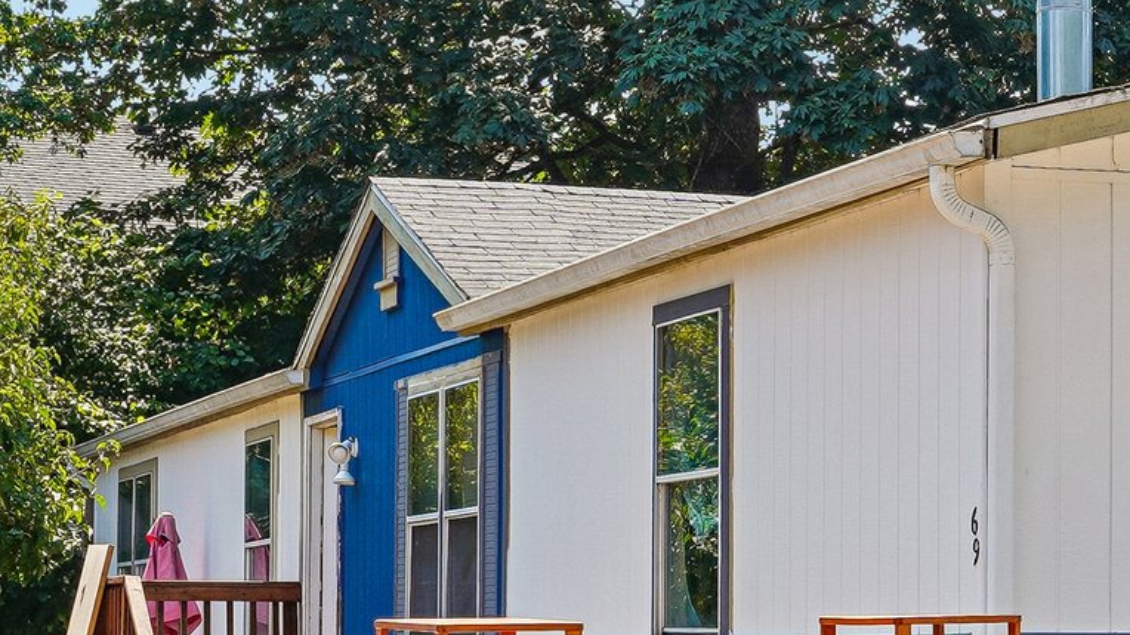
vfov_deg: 10.2
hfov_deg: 17.4
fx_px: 3534
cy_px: 534
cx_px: 1302
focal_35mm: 118
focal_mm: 28
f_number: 8
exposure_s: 1/125
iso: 125
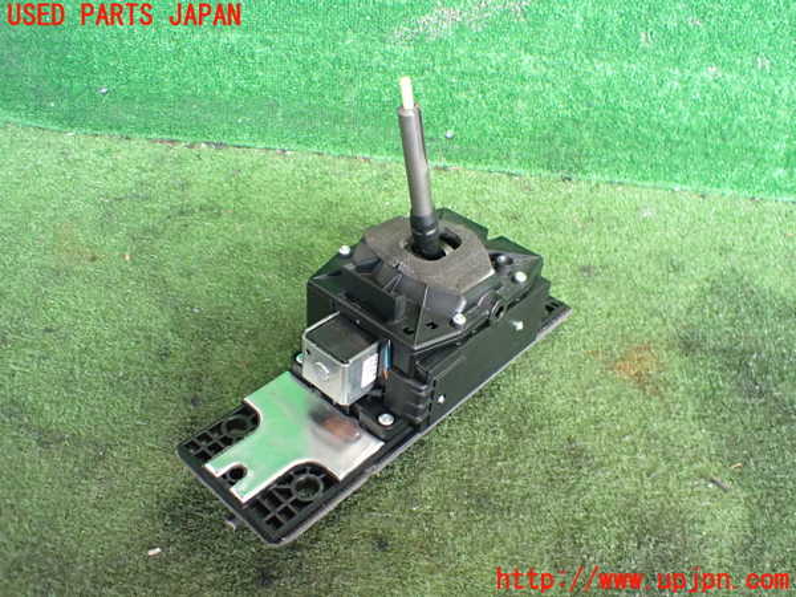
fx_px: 690
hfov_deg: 60.0
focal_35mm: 30
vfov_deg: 46.8
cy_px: 298
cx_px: 398
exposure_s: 1/80
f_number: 2.3
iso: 800
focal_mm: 5.4
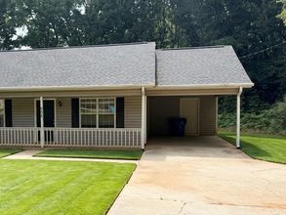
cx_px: 56
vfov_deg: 35.1
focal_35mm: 41
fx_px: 339
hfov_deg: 43.5
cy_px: 119
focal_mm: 6.76
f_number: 1.78
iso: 80
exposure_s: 1/3759
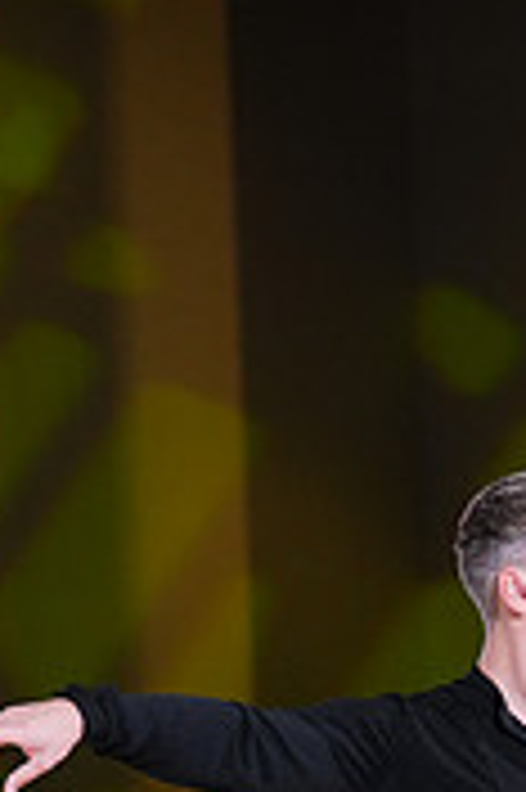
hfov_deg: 4.9
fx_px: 6148
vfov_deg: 7.3
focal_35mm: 280
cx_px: 838
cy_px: 990
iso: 2000
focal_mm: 85
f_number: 2.8
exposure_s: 1/400
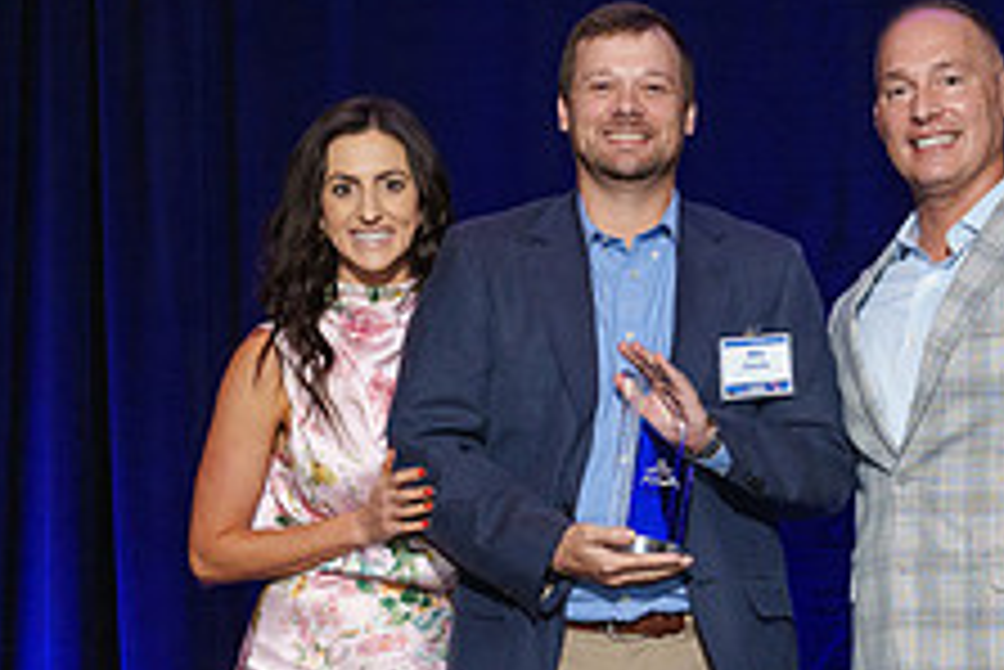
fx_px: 2958
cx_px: 693
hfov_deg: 19.2
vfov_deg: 12.8
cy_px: 680
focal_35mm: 106
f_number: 5
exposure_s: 1/60
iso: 1000
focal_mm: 39
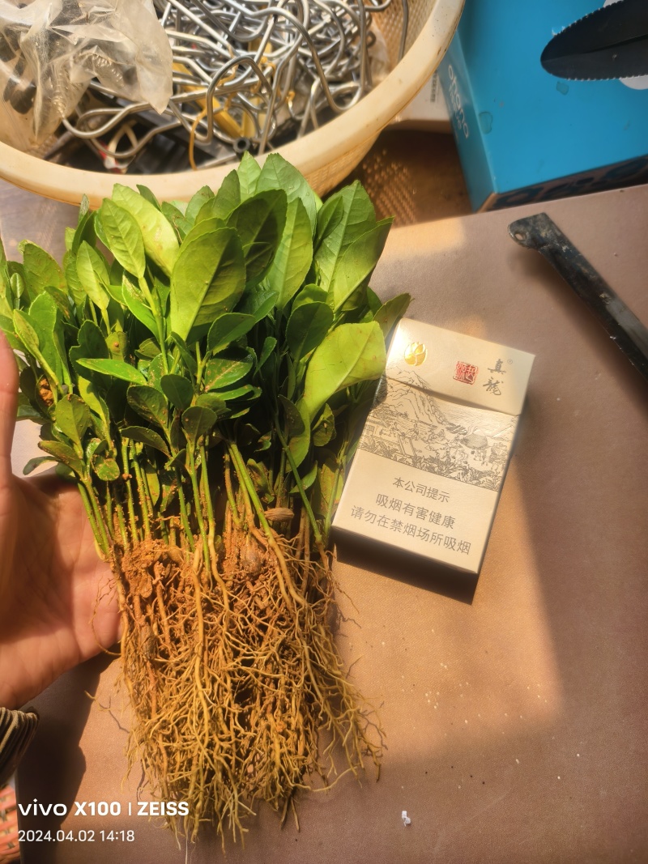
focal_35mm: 23
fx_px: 574
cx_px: 324
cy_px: 432
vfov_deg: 73.9
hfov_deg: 58.9
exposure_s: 1/787
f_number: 1.57
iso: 72
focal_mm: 5.6
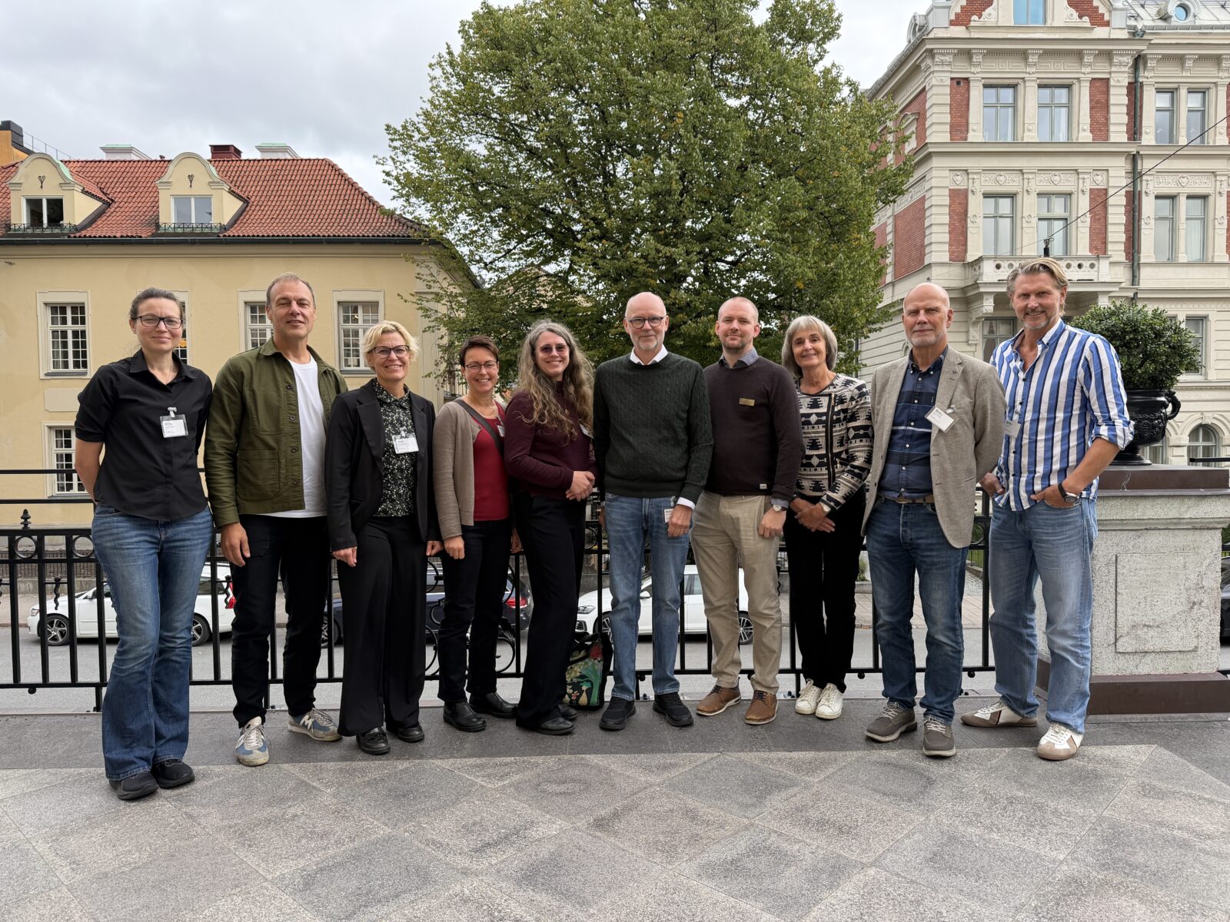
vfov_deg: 56.8
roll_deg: +1.3
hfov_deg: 71.6
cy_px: 461
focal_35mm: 24
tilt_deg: -2.6
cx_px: 615
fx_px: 853
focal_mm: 6.76
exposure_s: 1/1230
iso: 100
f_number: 1.78
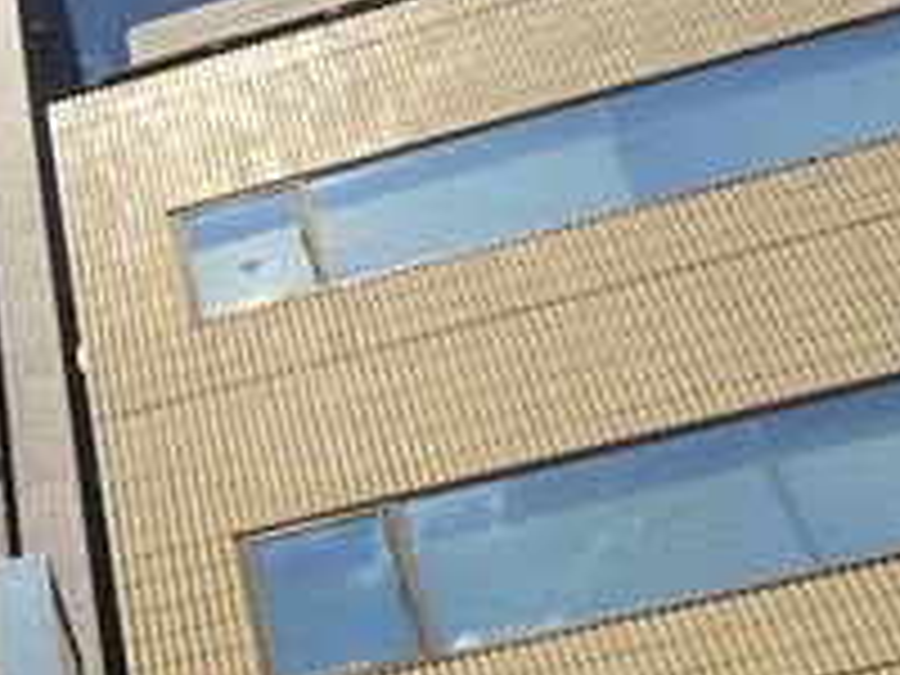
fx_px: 2496
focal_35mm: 96
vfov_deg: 15.4
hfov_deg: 19.1
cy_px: 446
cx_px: -230
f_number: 2.2
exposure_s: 1/4115
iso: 40
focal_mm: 4.12
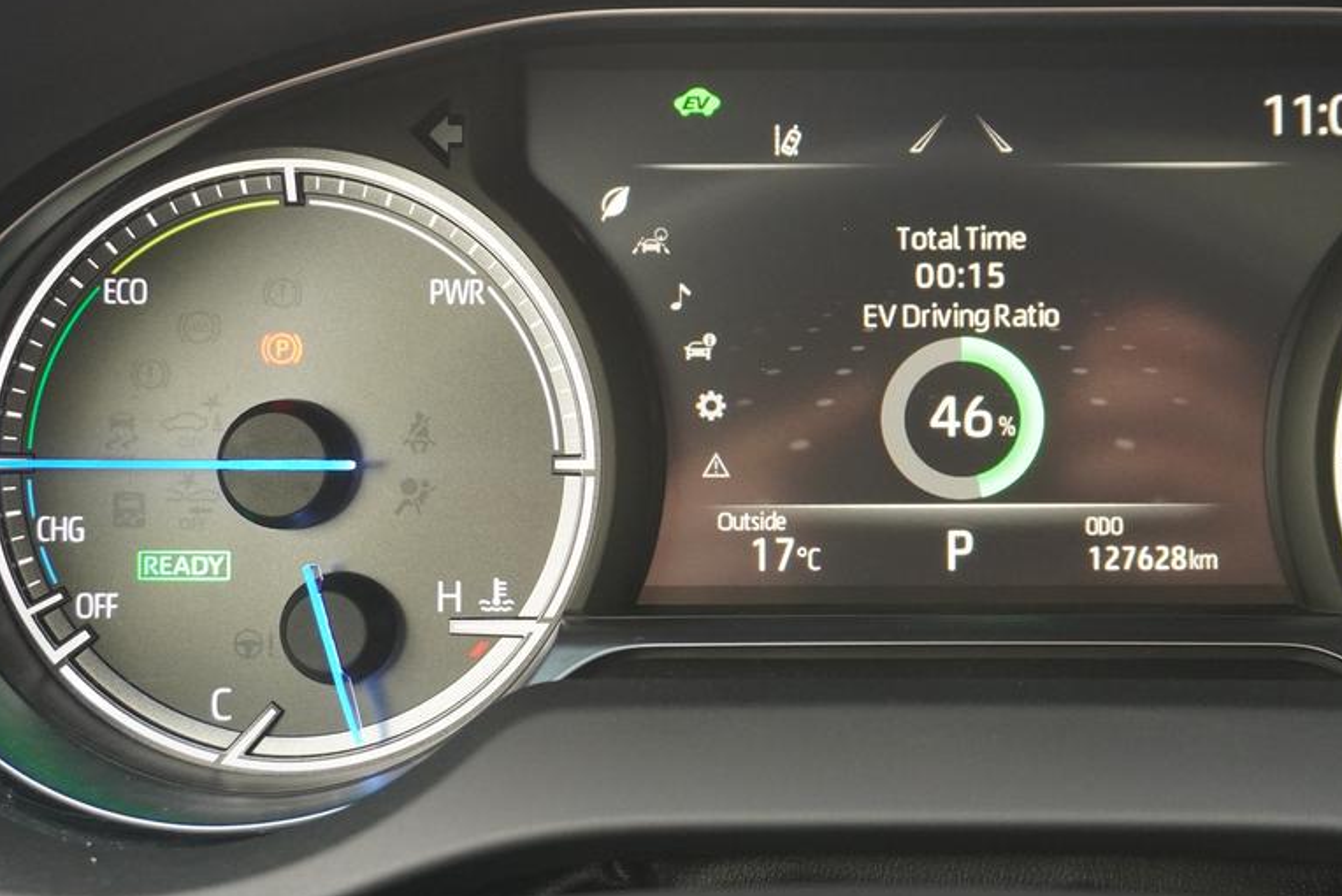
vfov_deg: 21.6
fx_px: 2343
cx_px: 940
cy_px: 392
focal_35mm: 63
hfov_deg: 31.6
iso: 1600
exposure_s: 1/60
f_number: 4.5
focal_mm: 25
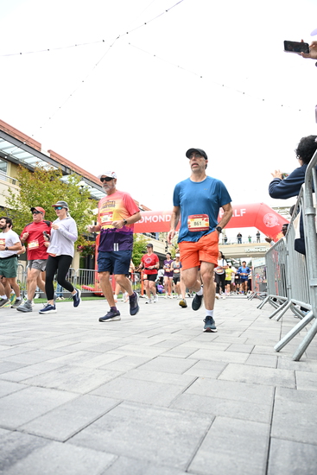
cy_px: 238
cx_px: 158
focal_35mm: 24
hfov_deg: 53.2
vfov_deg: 73.7
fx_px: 317
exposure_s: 1/640
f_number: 4
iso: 2000
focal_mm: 24
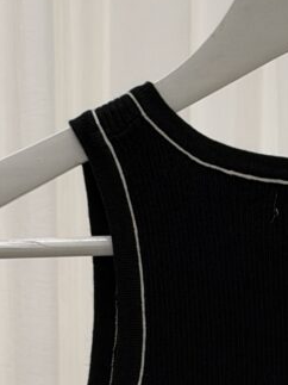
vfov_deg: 8.2
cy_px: 442
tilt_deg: -5.3
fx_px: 2642
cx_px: 350
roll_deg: -0.8
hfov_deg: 6.2
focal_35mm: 238
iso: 50
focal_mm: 6.93
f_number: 1.8
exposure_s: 1/121
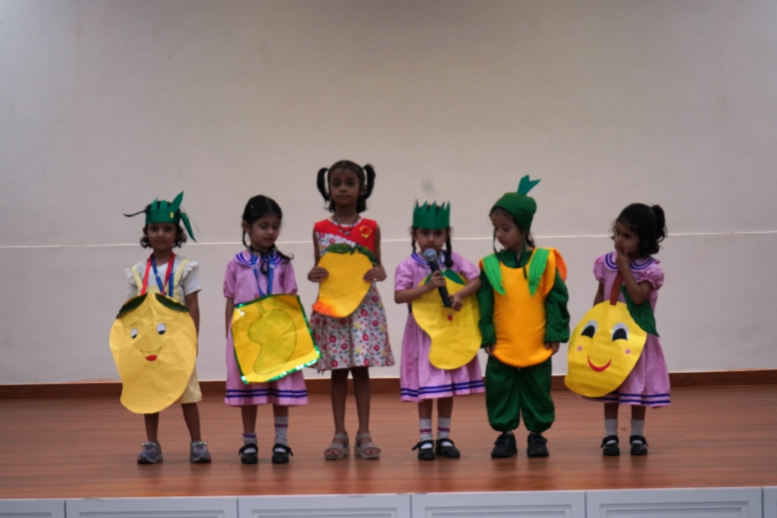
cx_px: 388
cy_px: 259
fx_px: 1511
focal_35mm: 70
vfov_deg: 19.5
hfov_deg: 28.8
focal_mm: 70
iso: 2000
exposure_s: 1/160
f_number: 5.6
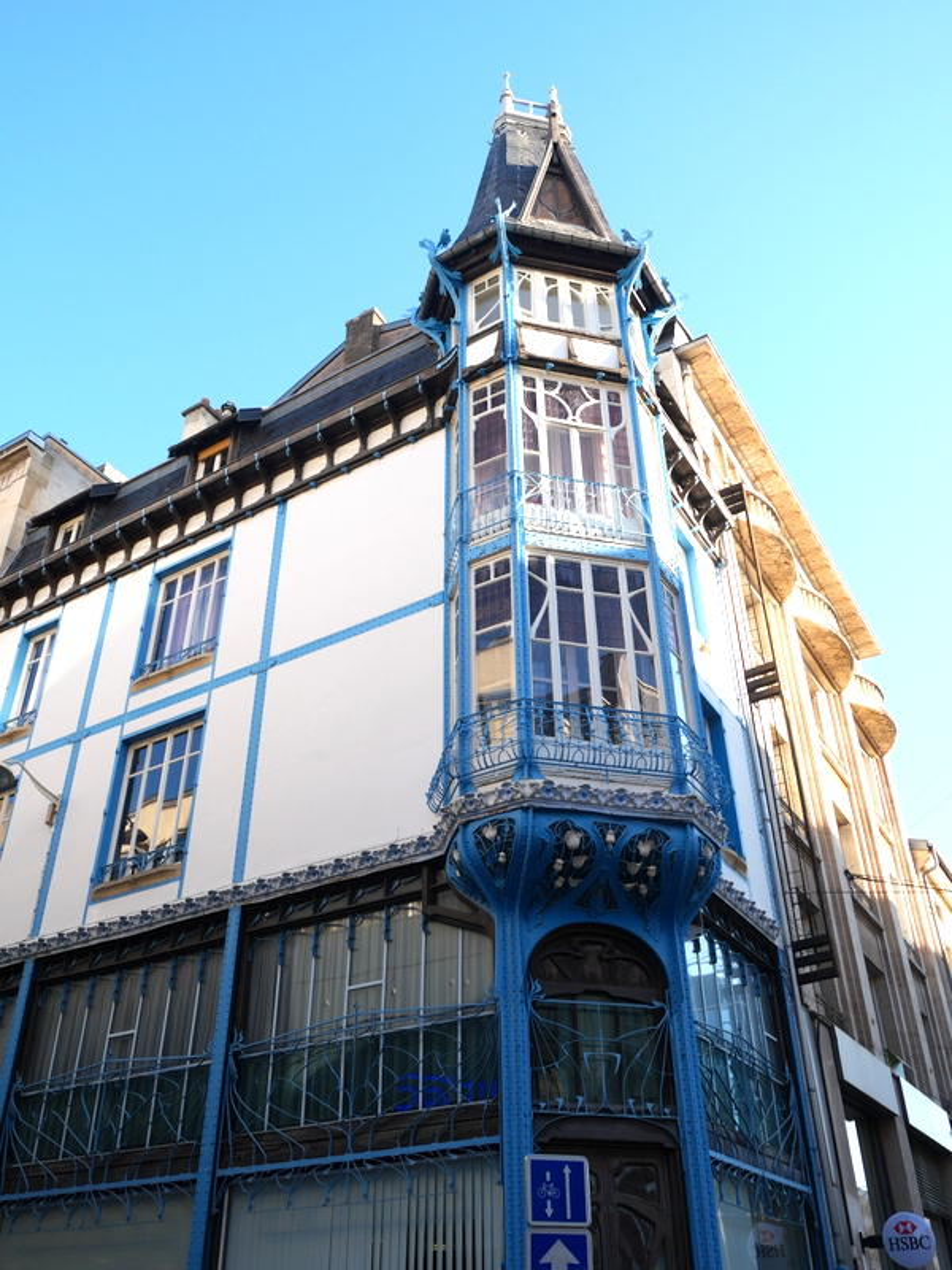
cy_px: 635
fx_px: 1100
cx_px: 476
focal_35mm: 30
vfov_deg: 60.0
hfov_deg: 46.8
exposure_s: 1/250
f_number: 5.6
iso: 800
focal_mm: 15
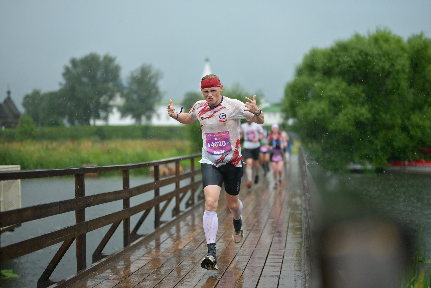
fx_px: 599
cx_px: 216
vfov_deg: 27.0
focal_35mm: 50
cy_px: 144
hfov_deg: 39.6
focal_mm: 50
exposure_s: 1/1000
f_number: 1.2
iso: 640
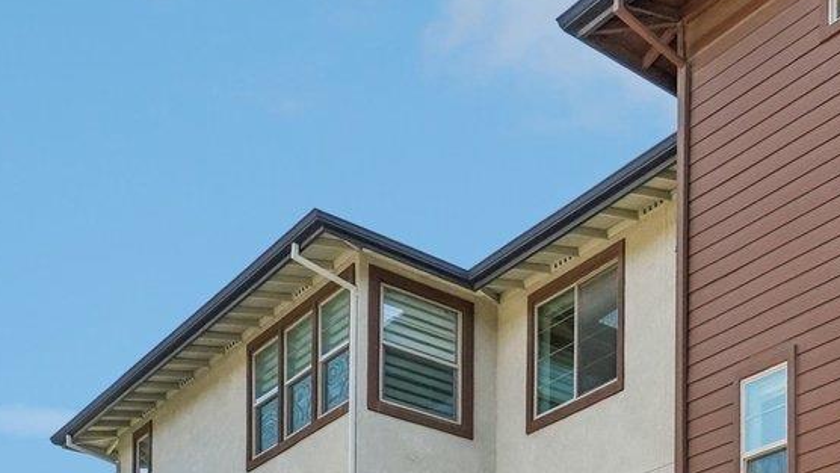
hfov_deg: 28.8
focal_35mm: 54
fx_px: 1203
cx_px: 1174
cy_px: 416
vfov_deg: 21.8
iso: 640
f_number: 8
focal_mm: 14
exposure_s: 1/640
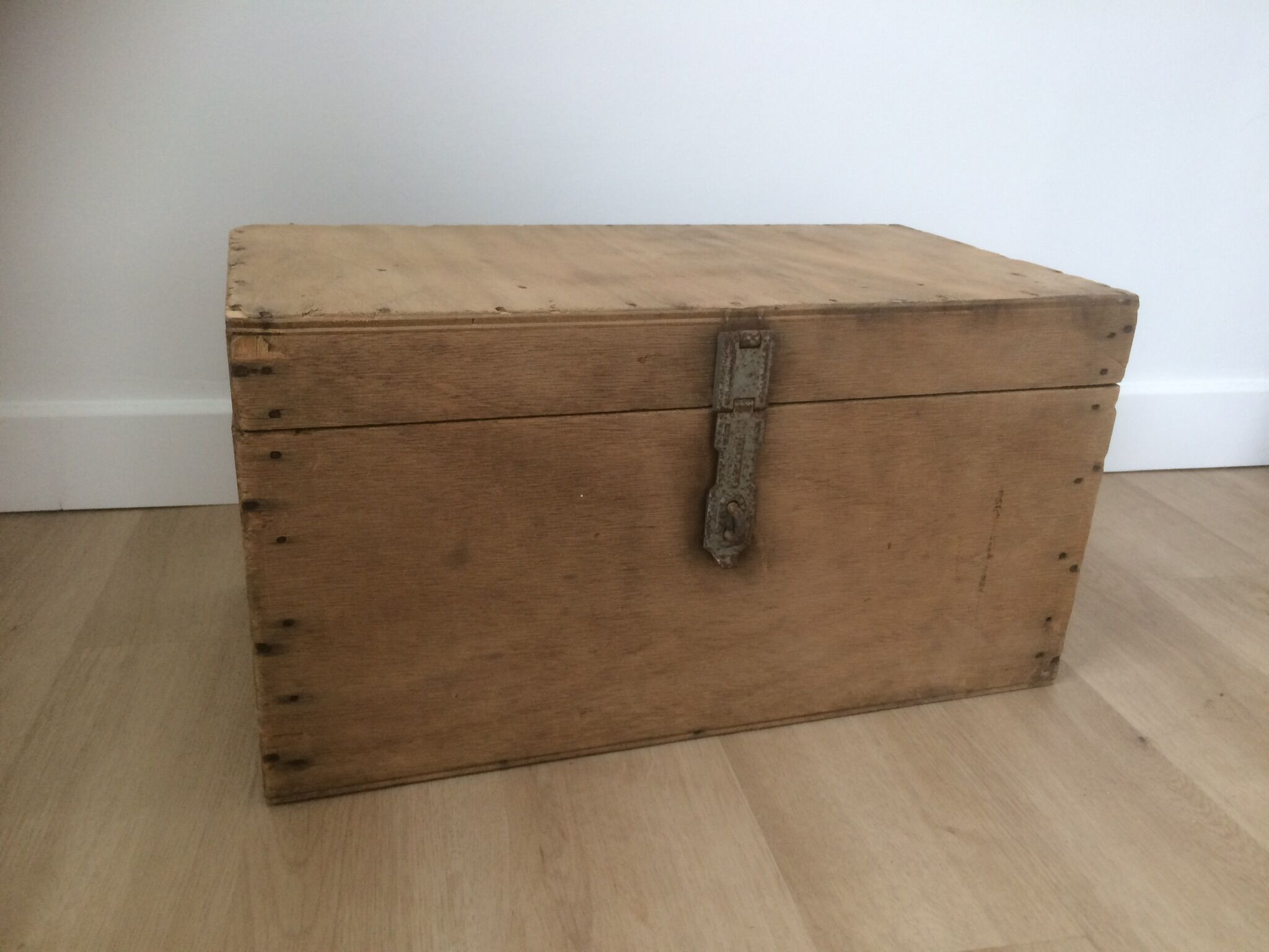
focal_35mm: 29
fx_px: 1063
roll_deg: -2.3
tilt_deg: -22.8
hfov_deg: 61.7
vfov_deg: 48.2
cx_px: 634
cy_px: 476
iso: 64
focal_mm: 4.15
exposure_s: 1/33
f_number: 2.2
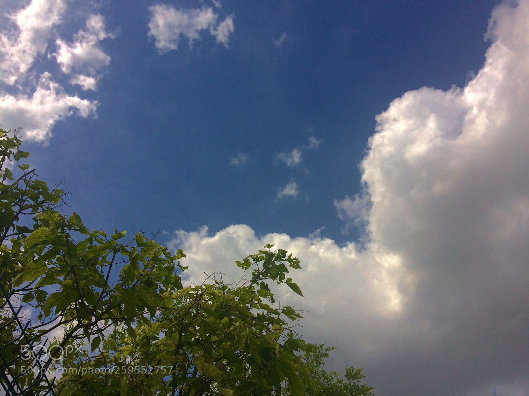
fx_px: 443
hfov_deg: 61.7
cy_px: 198
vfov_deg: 48.2
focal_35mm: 29
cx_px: 264
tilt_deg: +52.9
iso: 32
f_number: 2.2
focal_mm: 4.15
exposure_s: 1/5882
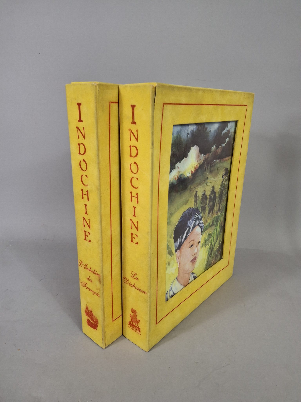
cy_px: 201
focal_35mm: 25
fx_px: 290
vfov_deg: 69.4
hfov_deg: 54.9
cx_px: 150
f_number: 1.8
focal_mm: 4.69
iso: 125
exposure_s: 1/100
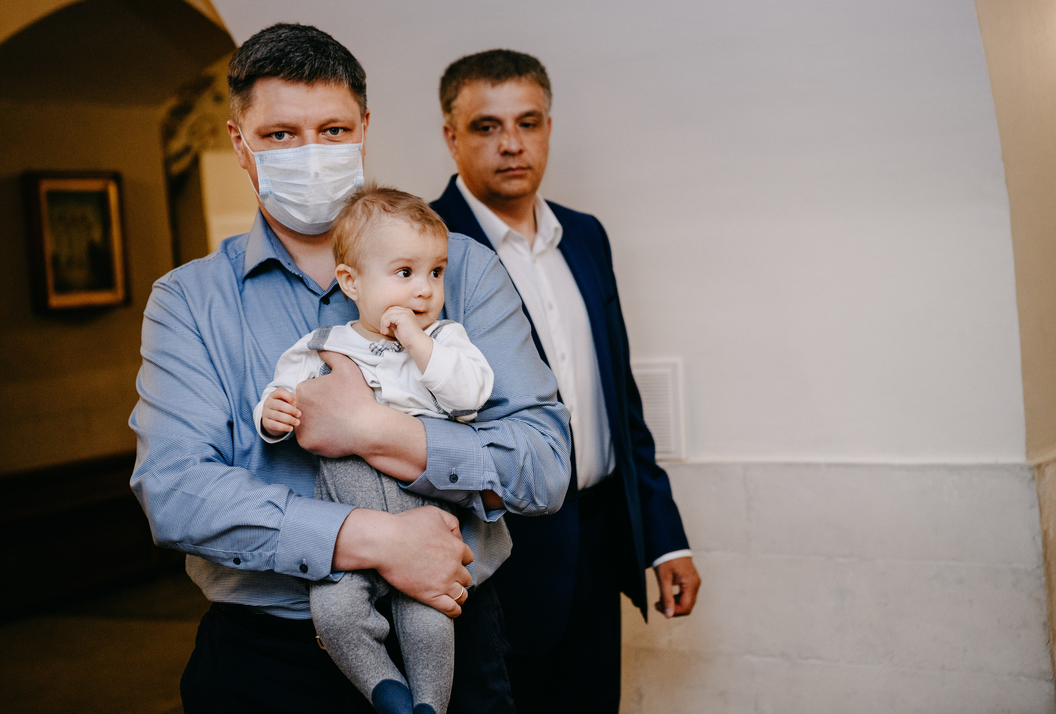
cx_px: 478
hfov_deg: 32.7
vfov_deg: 22.5
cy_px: 329
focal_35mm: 61
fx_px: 1797
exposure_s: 1/160
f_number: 3.5
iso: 640
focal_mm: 56
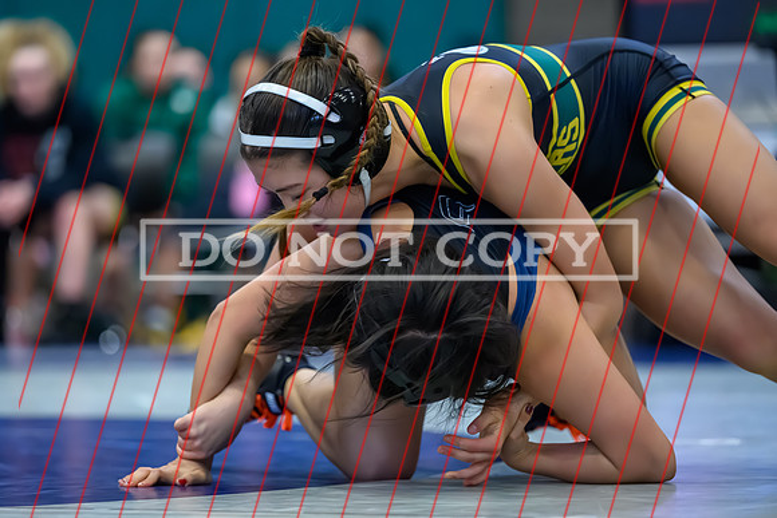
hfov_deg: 11.9
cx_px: 360
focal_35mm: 172
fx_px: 3718
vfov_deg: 8.0
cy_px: 265
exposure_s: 1/640
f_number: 2.8
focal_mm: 160
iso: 10000
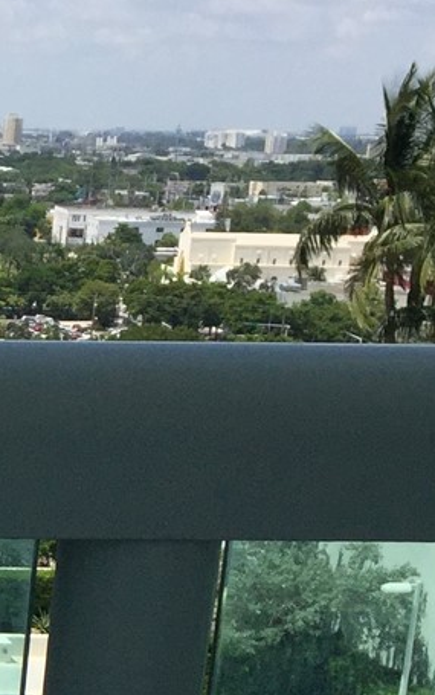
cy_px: 759
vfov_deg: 18.6
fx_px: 2045
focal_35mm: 108
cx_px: -466
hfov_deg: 10.9
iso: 32
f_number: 2.2
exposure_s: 1/4950
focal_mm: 4.15
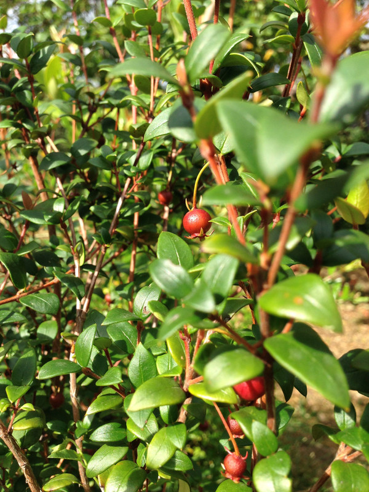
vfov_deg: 55.4
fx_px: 469
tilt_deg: -12.0
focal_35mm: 33
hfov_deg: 42.9
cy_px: 246
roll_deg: -1.1
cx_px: 184
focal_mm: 4.12
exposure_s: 1/763
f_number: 2.4
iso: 50
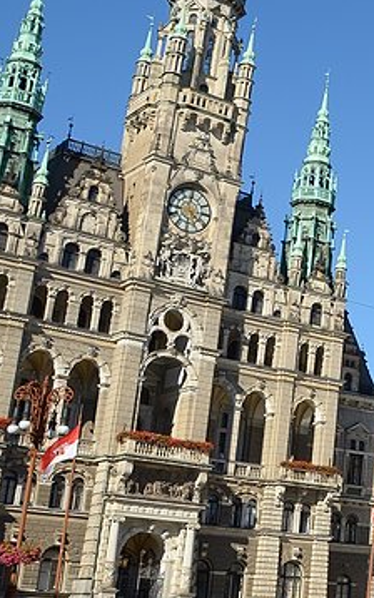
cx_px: 666
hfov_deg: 16.1
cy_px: 251
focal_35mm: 69
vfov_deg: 29.7
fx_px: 1124
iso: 100
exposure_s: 1/250
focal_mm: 18
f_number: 8
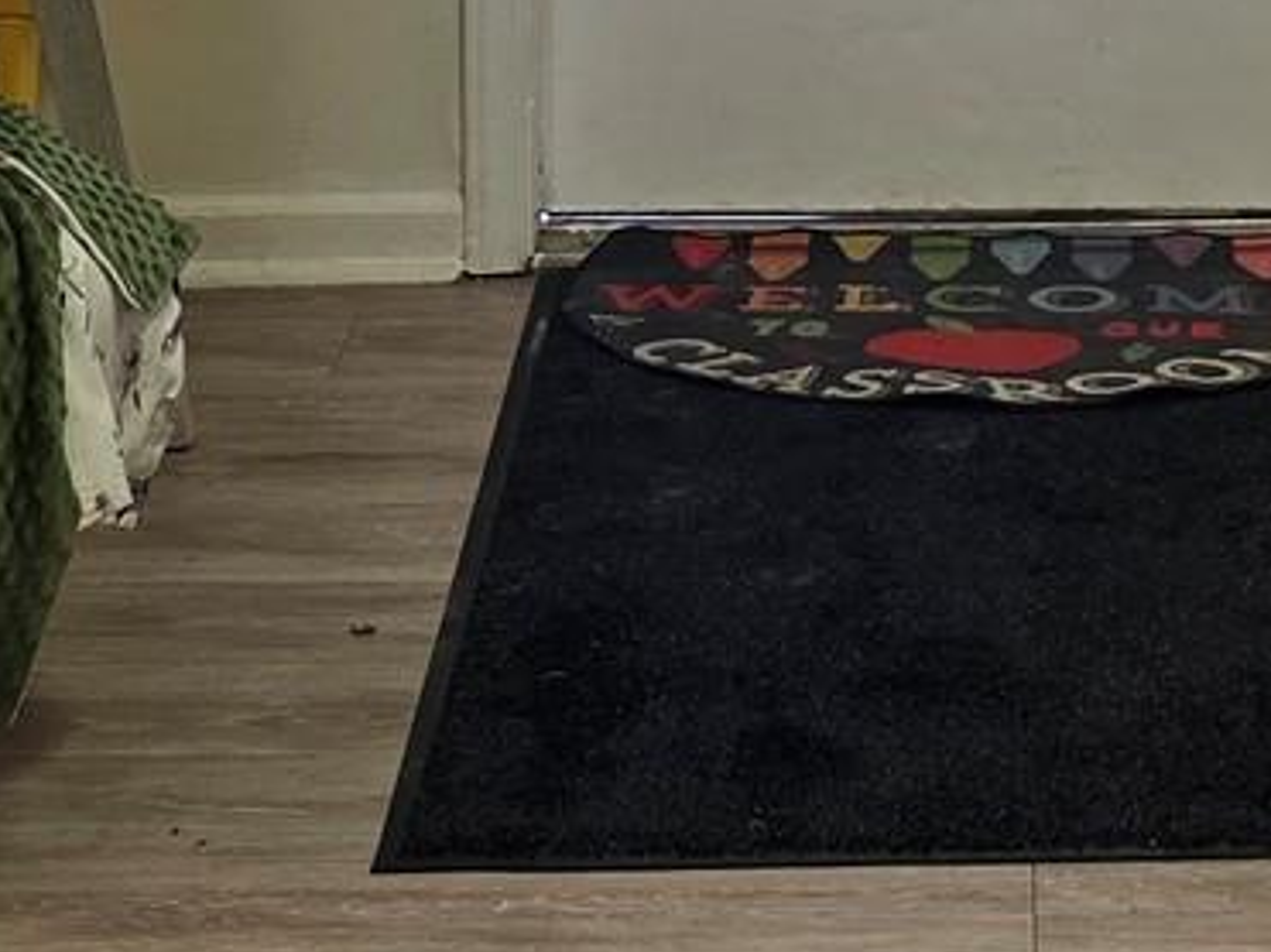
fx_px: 4662
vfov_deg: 10.9
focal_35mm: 127
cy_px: -784
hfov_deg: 15.4
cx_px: 973
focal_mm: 6.3
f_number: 1.7
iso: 160
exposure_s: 1/120
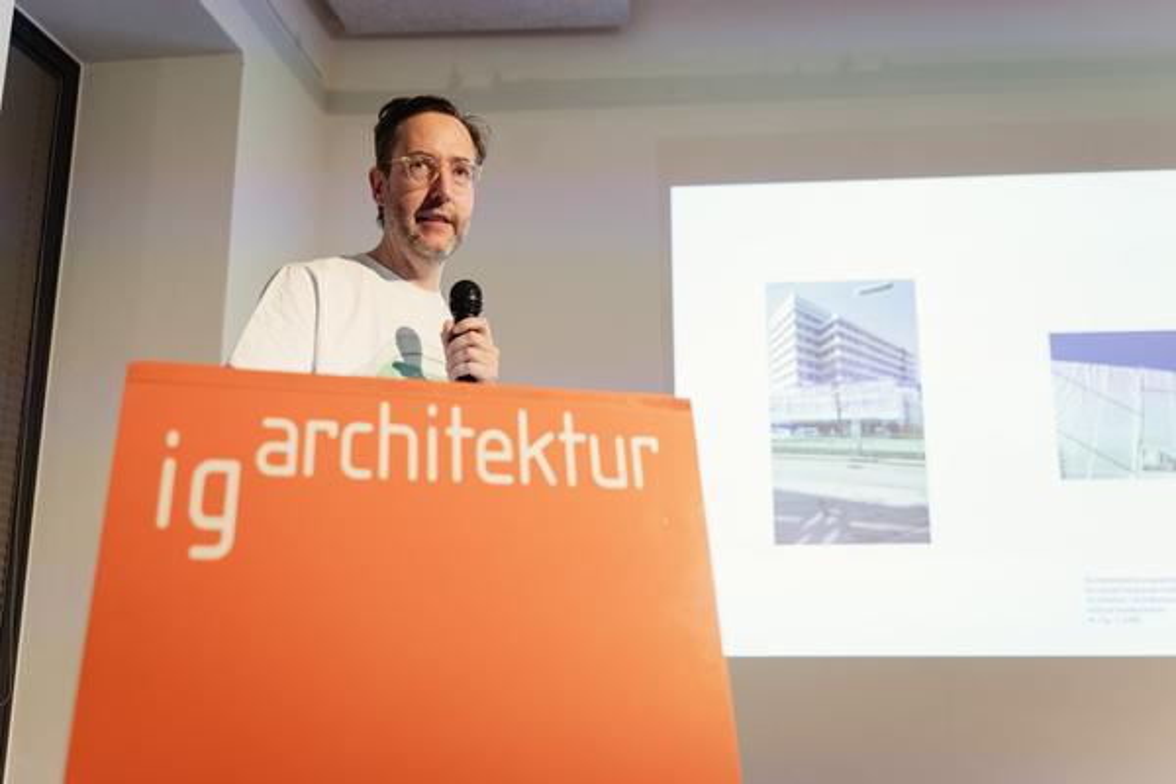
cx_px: 610
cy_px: 405
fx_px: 1053
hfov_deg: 58.3
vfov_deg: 40.8
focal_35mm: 32
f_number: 2.8
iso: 1000
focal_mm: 31
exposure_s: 1/50
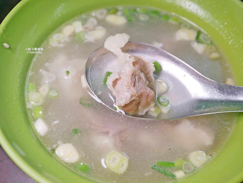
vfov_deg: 39.7
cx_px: 122
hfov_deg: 51.3
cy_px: 92
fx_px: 253
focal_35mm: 36
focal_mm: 18
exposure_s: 1/60
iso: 250
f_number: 4.3
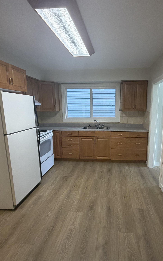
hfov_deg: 58.8
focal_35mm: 20
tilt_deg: -7.3
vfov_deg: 85.1
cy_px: 131
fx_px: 142
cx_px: 104
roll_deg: +0.0
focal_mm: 2.22
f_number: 2.2
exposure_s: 1/60
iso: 200
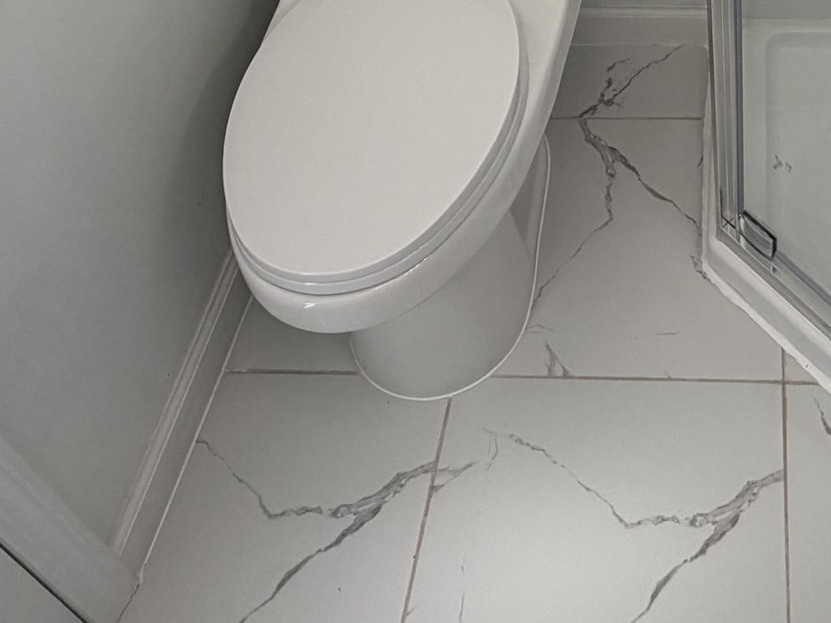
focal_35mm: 47
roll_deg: +3.4
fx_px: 1128
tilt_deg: -40.9
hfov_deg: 38.5
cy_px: -72
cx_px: 699
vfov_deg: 28.0
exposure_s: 1/209
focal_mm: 2.22
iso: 64
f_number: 2.2
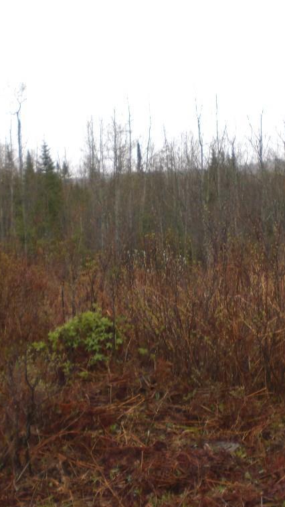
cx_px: 177
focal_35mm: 56
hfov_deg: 21.4
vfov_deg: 37.2
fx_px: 752
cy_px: 254
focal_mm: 6.3
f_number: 3.1
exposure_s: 1/80
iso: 50
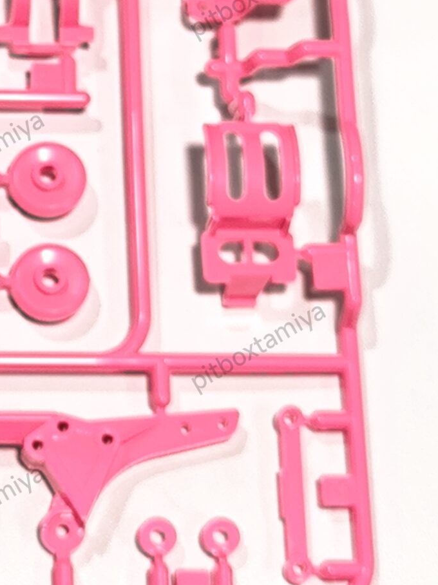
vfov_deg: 14.0
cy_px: 195
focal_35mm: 141
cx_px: -43
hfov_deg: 10.4
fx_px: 2381
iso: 250
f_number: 1.9
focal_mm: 6.92
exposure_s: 1/101
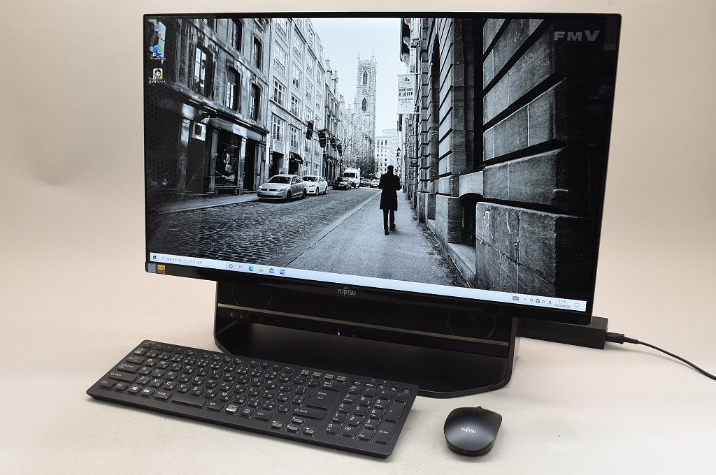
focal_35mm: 36
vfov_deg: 36.8
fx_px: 715
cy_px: 238
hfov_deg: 53.2
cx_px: 358
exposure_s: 1/6
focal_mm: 24
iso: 320
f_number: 11
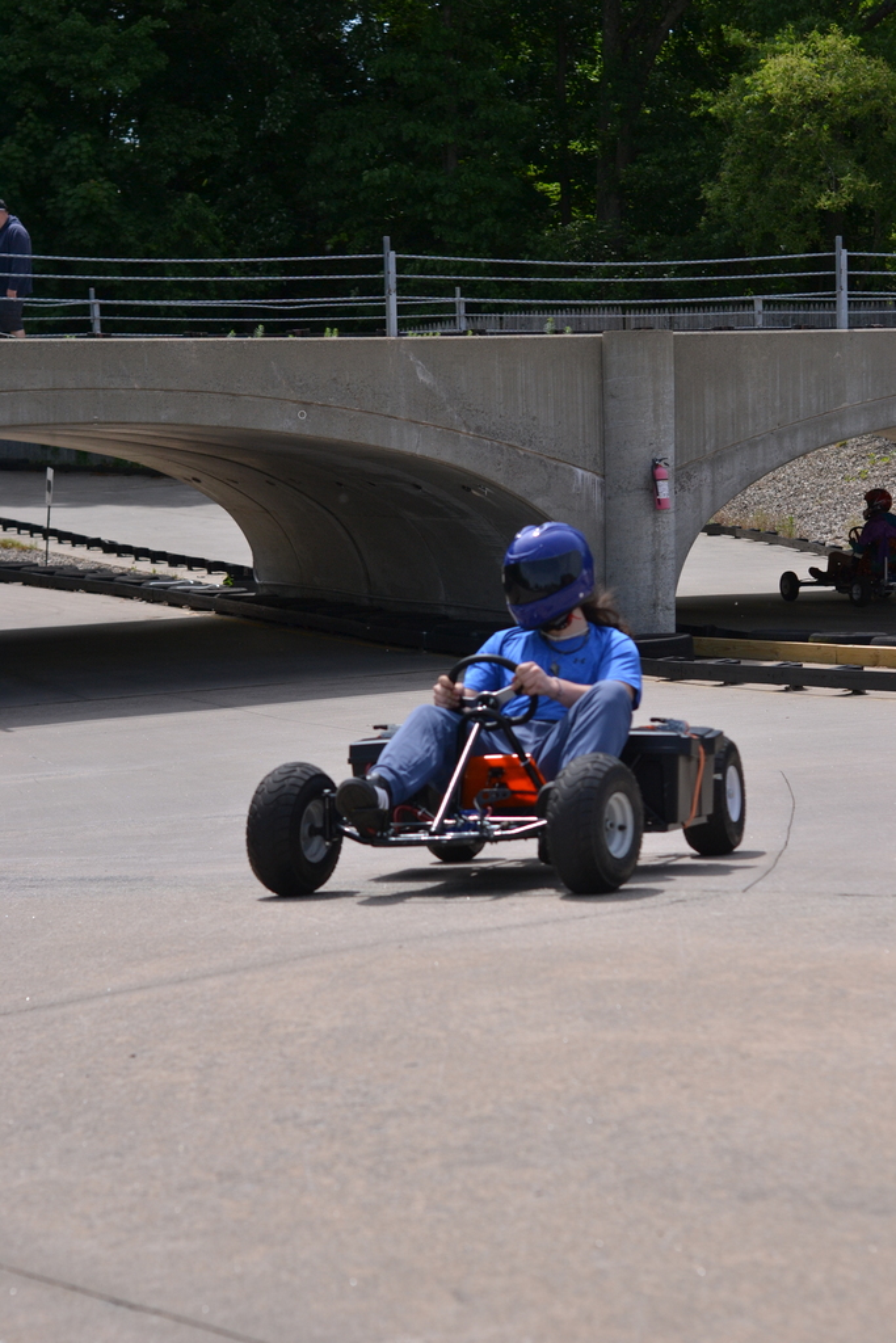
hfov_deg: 18.2
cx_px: 448
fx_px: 2799
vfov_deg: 27.0
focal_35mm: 75
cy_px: 672
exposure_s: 1/4000
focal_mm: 50
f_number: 5
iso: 280
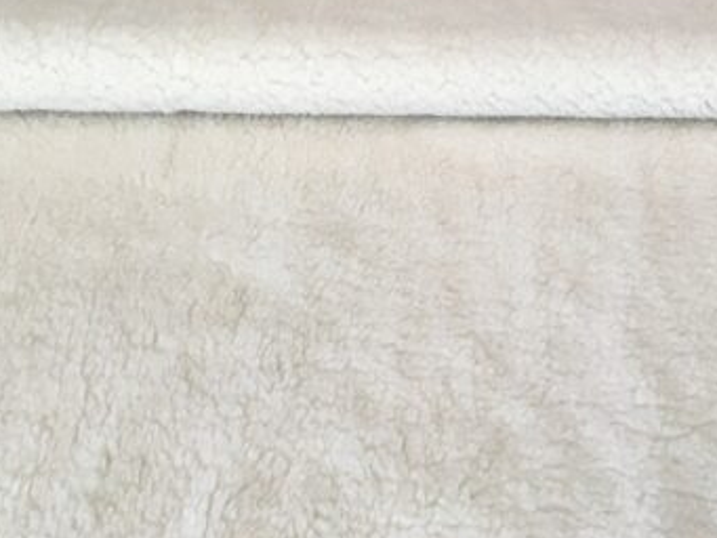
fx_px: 1057
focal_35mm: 51
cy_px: 109
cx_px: 585
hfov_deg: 36.1
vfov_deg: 28.0
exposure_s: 1/33
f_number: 2.2
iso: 32
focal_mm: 4.15
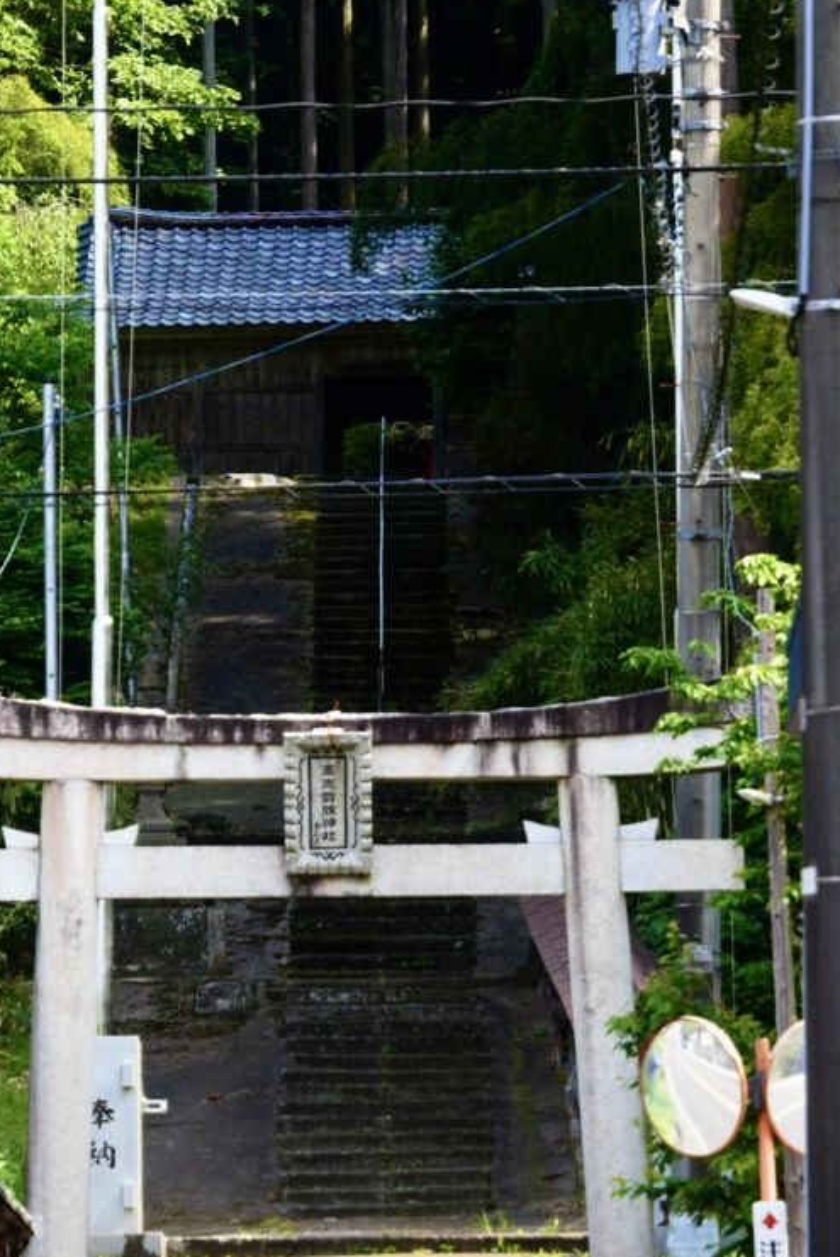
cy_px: 889
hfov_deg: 5.7
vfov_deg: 8.5
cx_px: 307
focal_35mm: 242
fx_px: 8457
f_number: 5
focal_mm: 74
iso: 160
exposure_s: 1/200
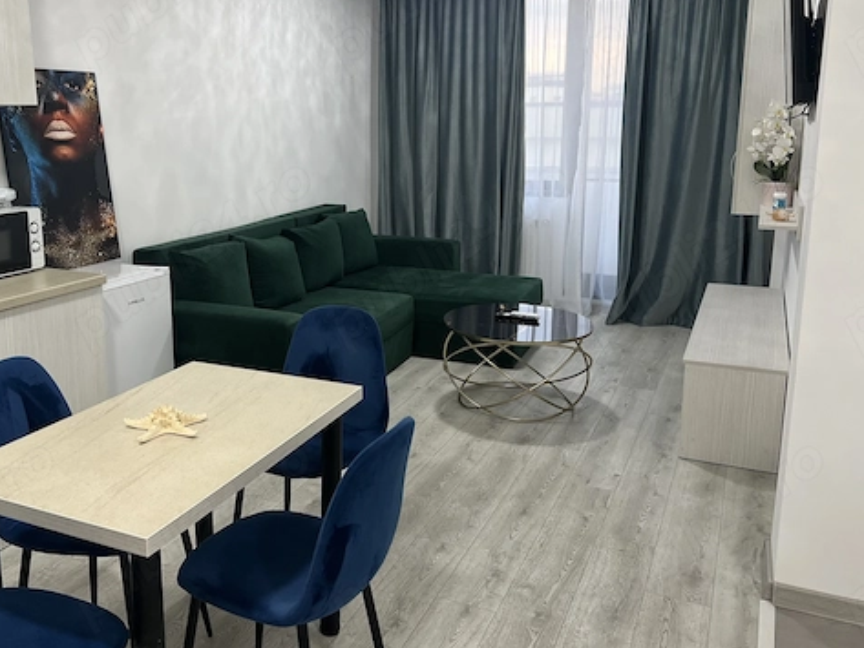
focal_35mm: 33
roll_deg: +0.3
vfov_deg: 42.8
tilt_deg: -11.3
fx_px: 824
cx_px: 320
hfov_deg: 54.7
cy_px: 274
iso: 125
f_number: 1.5
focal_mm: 5.7
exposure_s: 1/50
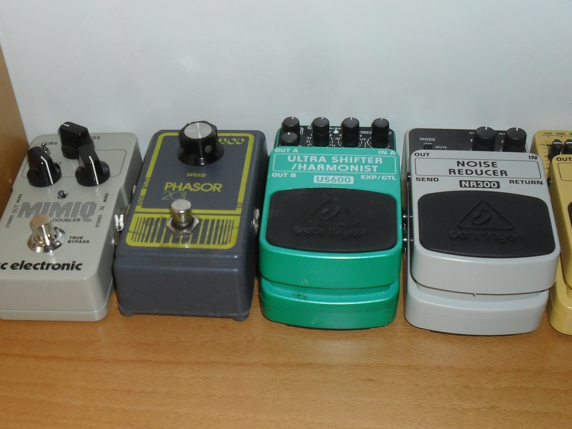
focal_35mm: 47
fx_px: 777
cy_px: 236
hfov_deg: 40.3
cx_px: 235
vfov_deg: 30.9
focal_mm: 6.3
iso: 200
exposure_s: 1/45
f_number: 3.2
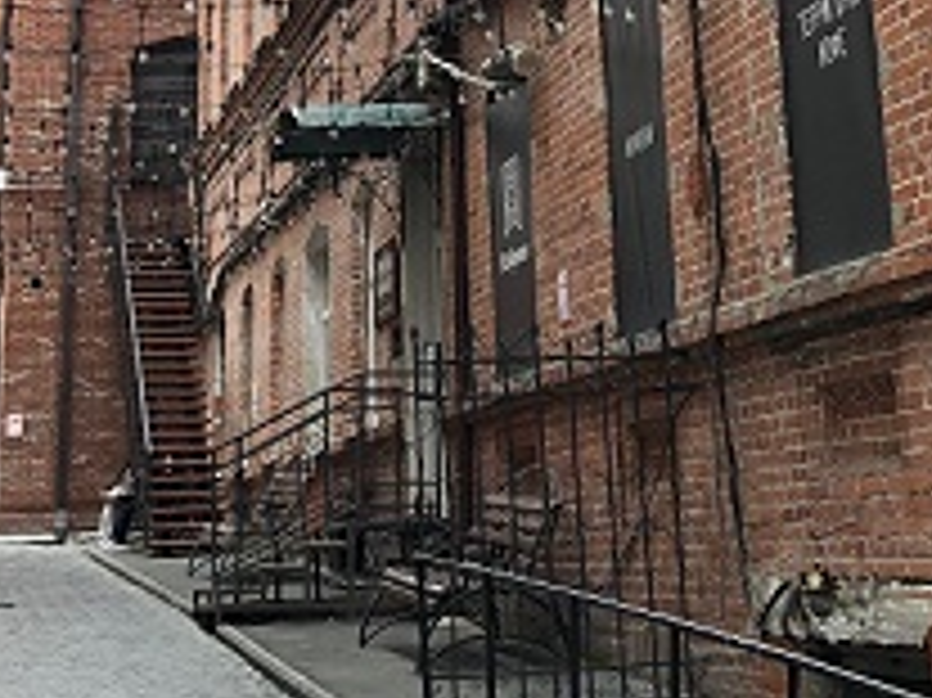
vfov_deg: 17.3
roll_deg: +1.3
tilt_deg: +17.5
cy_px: -99
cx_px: 425
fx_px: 2206
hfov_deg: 23.8
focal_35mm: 82
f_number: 1.8
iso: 20
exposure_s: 1/308
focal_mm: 3.99
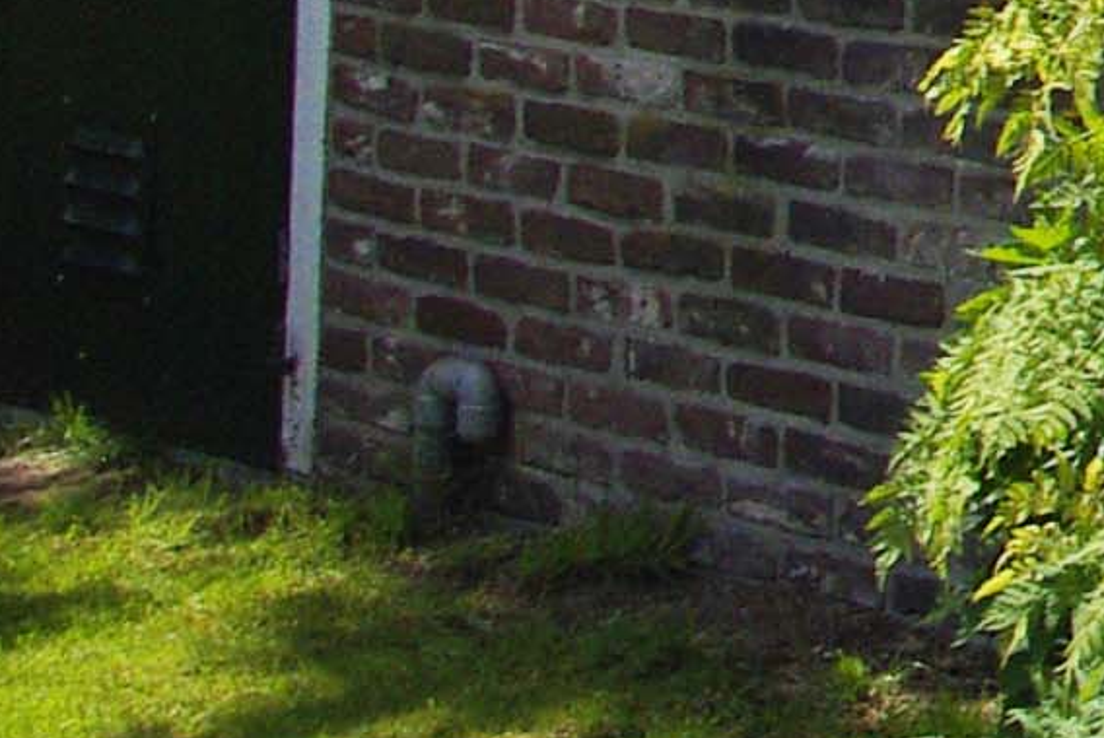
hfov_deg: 9.3
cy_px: -946
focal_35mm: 184
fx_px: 5648
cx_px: 3096
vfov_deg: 7.1
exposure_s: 1/350
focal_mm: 18
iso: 400
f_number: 11
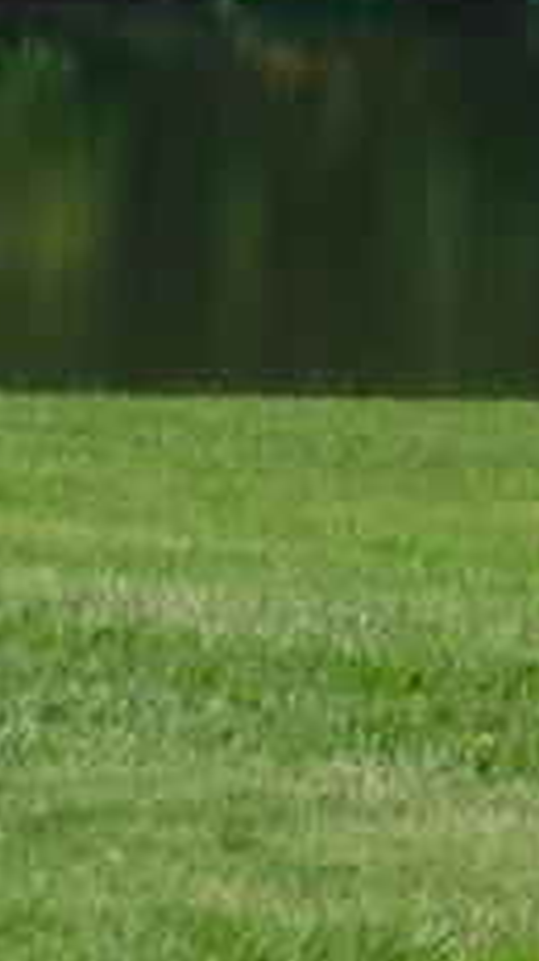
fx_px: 14092
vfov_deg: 3.9
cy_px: 70
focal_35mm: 553
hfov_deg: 2.2
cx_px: -734
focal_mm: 20.3
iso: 125
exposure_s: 1/500
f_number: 4.8
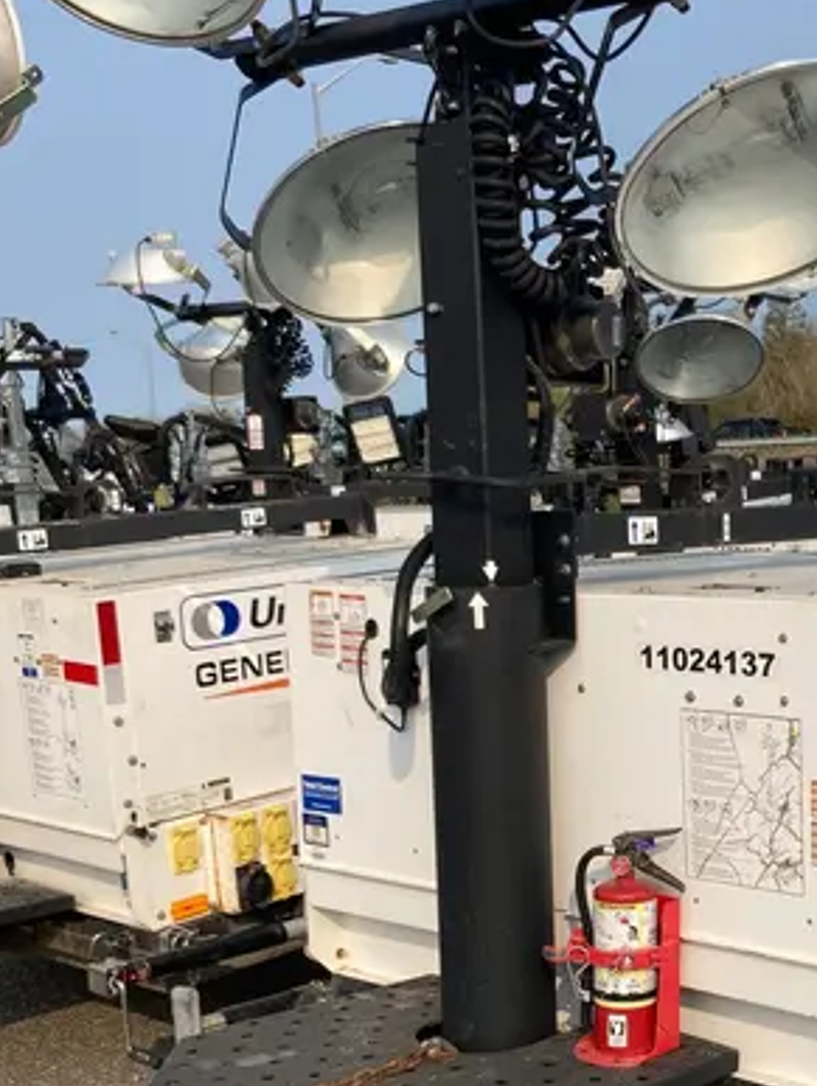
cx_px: 733
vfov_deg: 35.9
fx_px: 1665
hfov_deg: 26.6
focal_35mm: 53
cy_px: 695
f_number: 1.8
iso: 20
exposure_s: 1/2000
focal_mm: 3.99
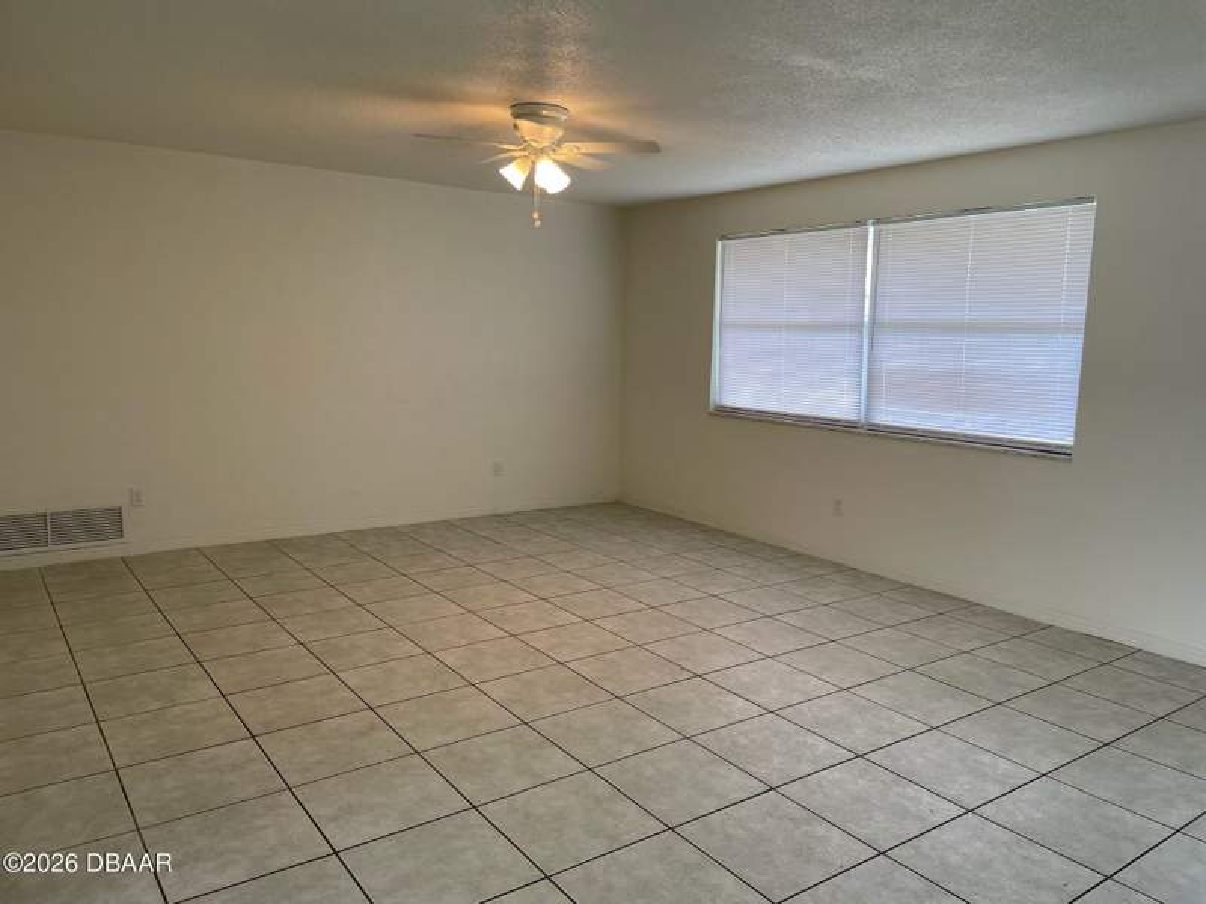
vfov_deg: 53.1
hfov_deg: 67.3
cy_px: 452
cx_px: 603
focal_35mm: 26
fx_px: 906
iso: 64
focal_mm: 4.2
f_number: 1.6
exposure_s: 1/120
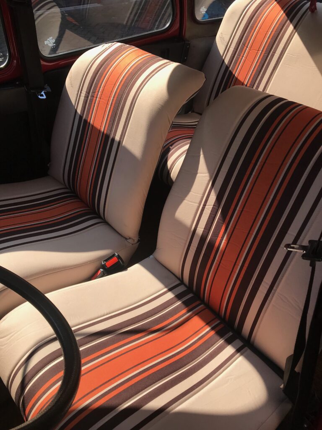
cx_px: 161
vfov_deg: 63.4
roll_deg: -2.5
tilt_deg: -40.4
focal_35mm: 28
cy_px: 215
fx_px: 347
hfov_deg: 49.7
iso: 20
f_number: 1.8
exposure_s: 1/1212
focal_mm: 3.99
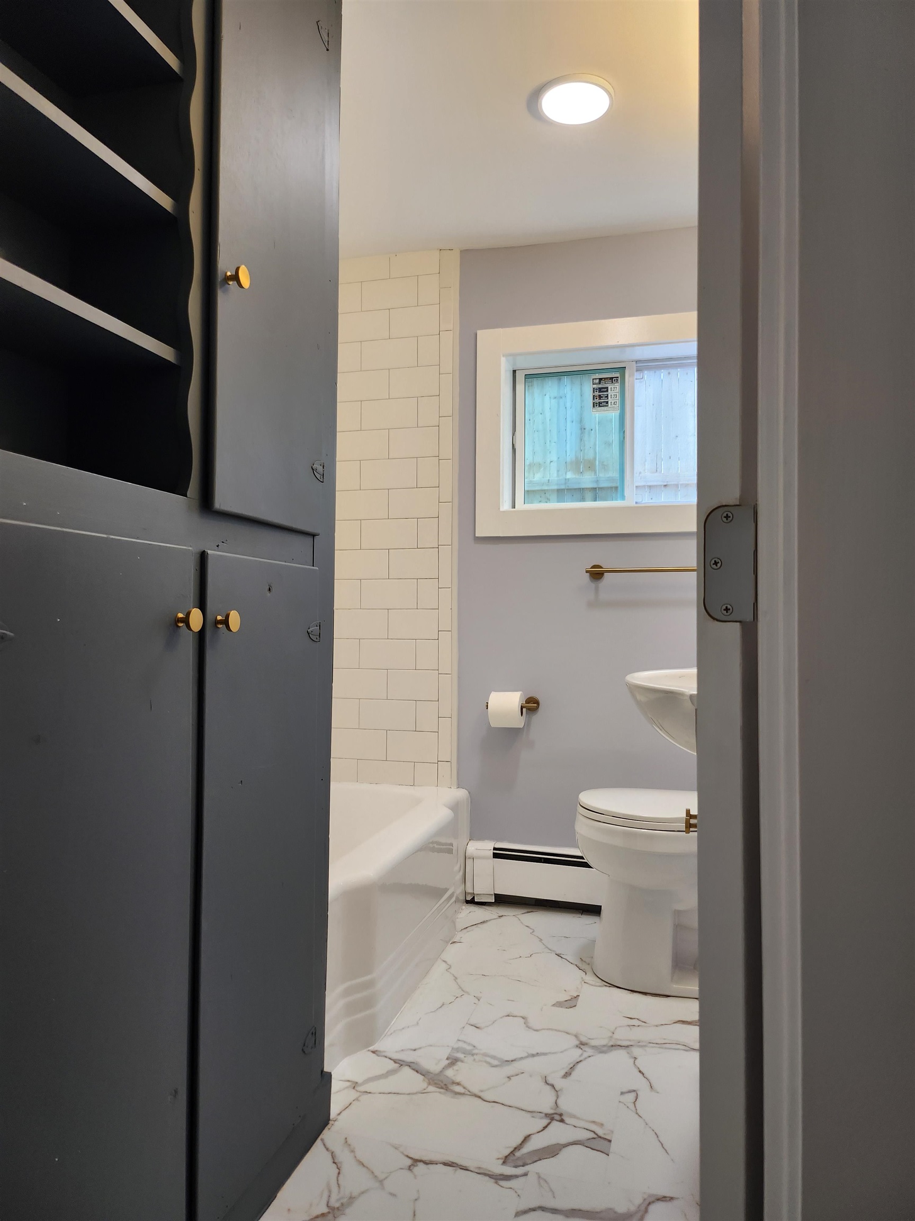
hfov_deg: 56.8
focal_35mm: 24
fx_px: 846
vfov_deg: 71.6
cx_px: 458
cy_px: 610
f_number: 1.8
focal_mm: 5
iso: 125
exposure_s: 1/120
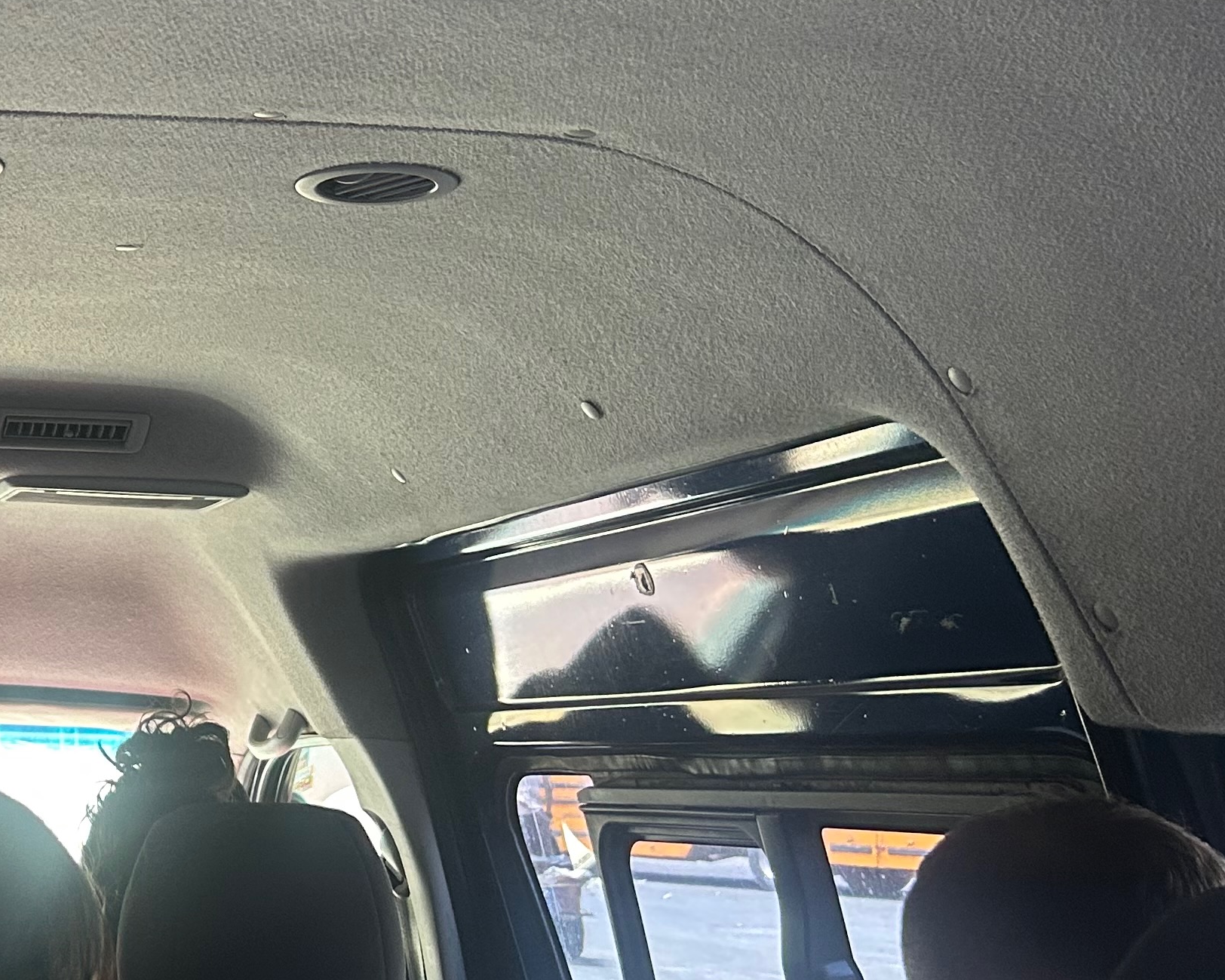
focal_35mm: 63
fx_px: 2284
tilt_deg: +7.6
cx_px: -234
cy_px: 419
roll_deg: +1.4
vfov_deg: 24.2
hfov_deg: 26.7
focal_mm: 5.7
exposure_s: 1/60
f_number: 1.5
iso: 200
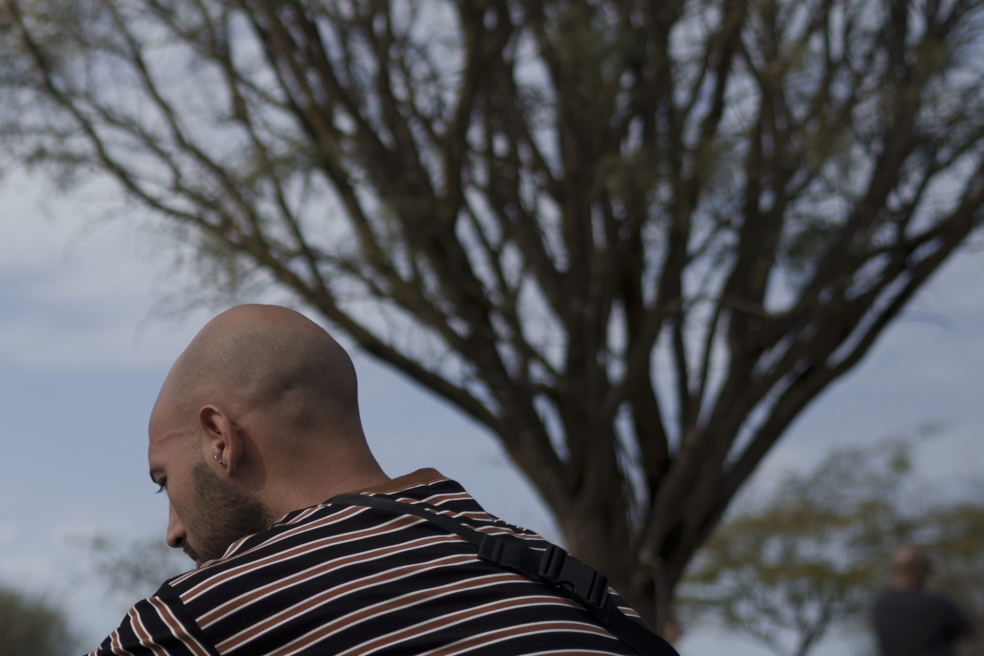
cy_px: 476
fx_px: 2596
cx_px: -342
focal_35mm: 95
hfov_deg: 19.6
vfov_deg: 14.4
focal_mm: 35
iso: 100
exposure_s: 1/8000
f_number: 2.2
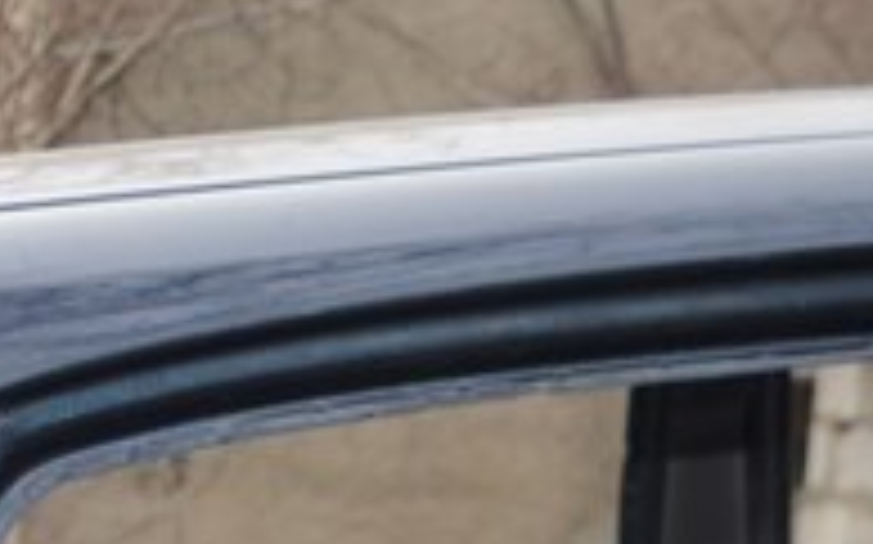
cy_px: 1454
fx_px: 4035
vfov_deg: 7.1
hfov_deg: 11.3
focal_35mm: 170
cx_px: -814
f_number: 3.8
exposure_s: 1/200
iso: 140
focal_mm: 21
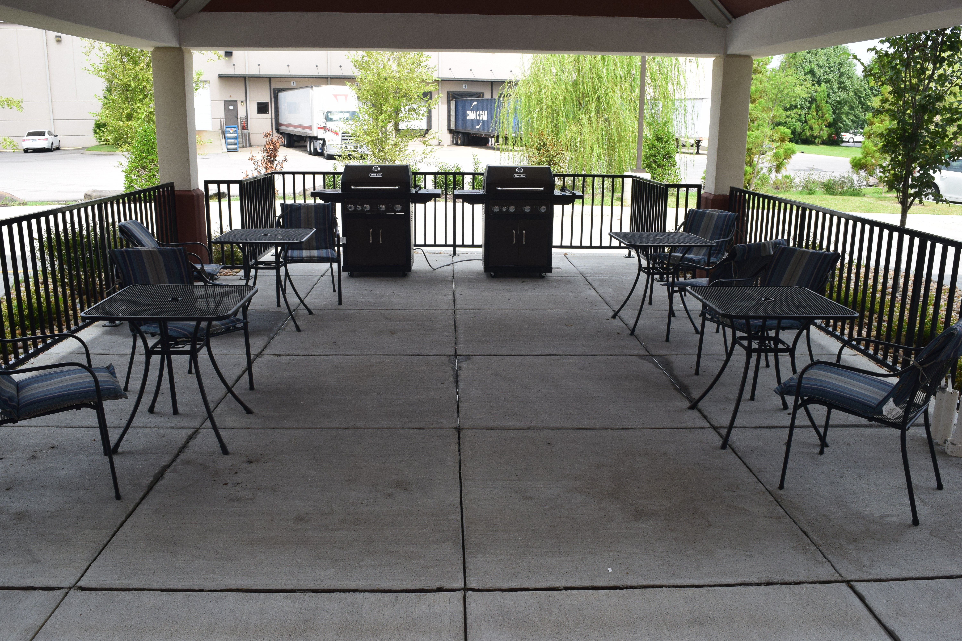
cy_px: 320
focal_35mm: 30
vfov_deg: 43.6
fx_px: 802
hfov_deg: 61.9
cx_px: 481
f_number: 10
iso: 400
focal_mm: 20
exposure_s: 1/320
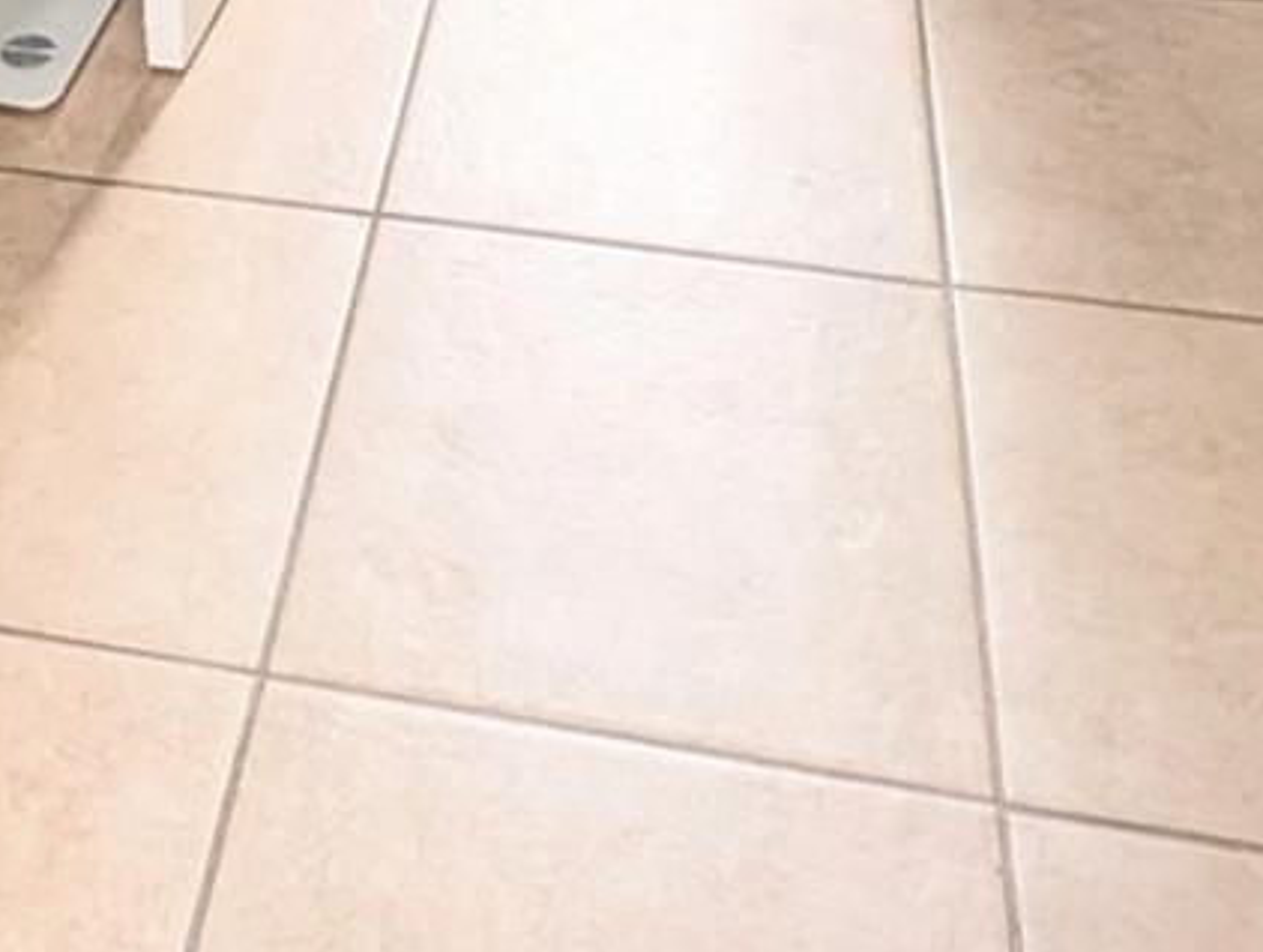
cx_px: 201
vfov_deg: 16.1
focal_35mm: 58
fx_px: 2120
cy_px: -1177
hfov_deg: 32.0
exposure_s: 1/74.8
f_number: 1.7
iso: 87
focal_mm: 2.02
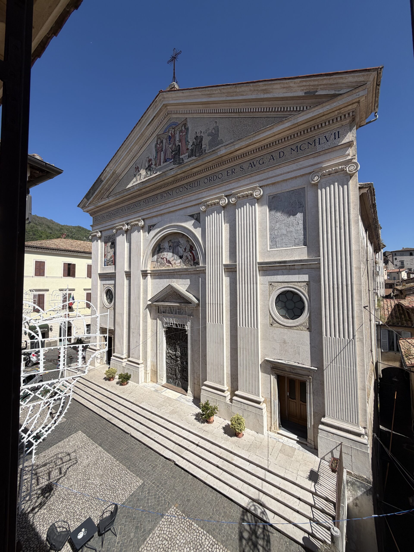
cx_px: 207
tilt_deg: +2.7
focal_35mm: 14
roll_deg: +0.6
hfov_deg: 85.7
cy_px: 276
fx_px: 223
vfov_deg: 102.1
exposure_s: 1/1189
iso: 20
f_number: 2.2
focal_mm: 2.22
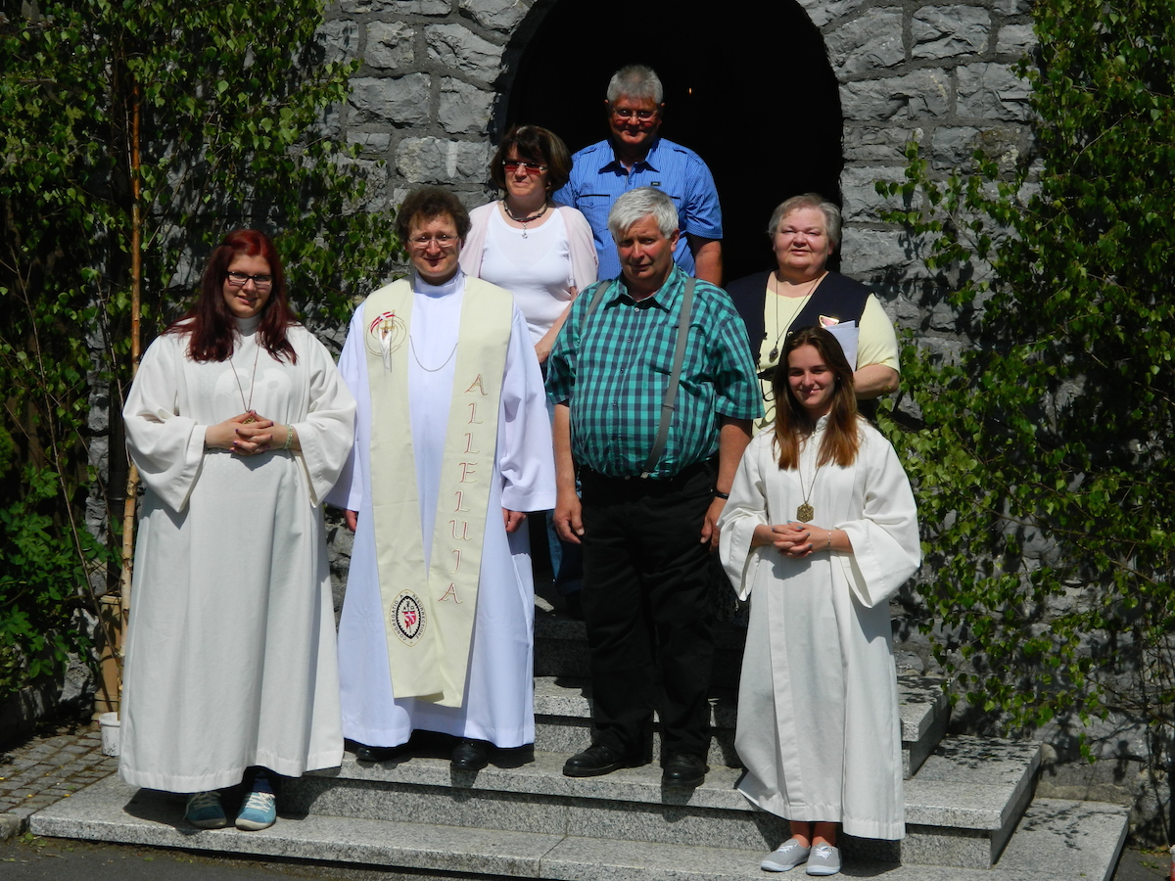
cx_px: 588
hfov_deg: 19.1
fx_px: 3496
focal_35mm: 103
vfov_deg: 14.4
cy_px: 440
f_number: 12.6
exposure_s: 1/200
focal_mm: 18.6
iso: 80
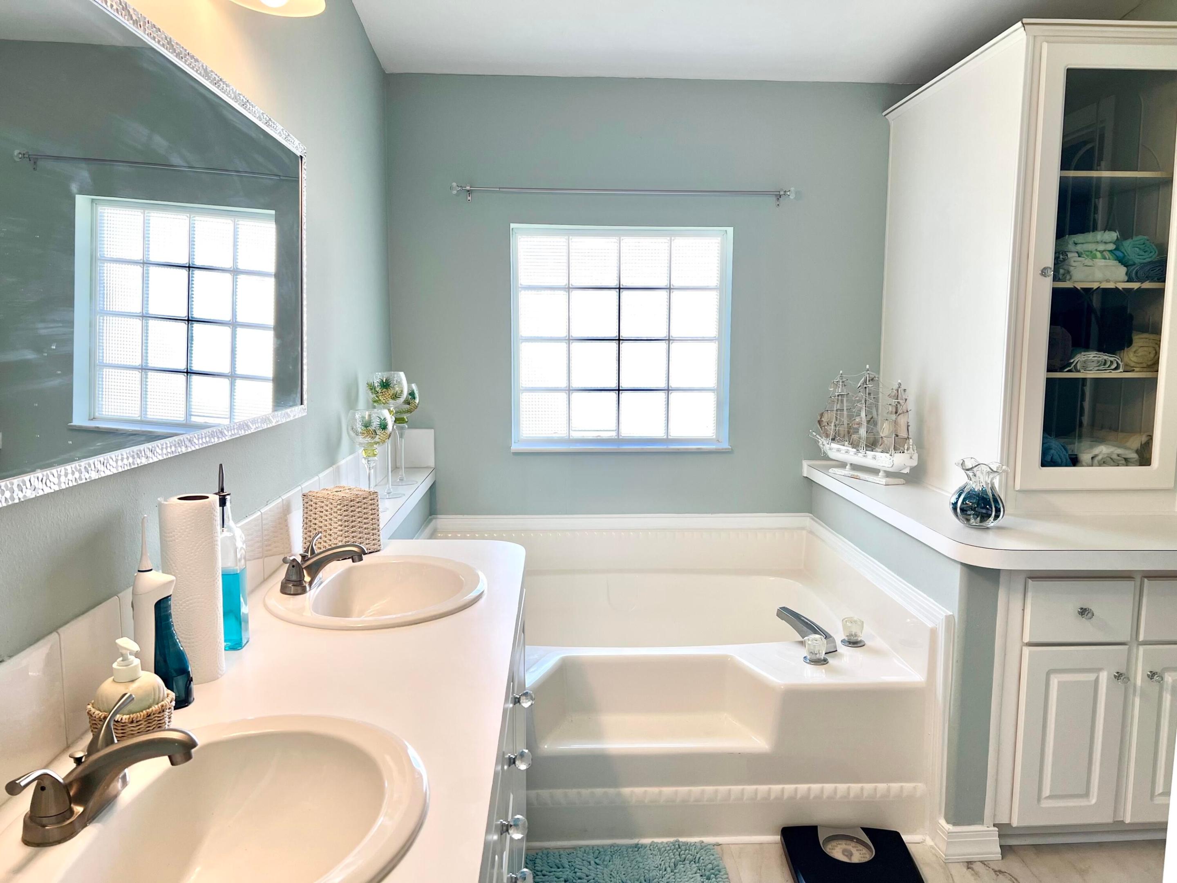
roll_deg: -0.5
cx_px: 588
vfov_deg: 53.1
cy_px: 442
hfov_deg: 67.3
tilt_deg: -7.9
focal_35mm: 26
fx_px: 884
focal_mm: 5.7
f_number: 1.5
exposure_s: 1/133
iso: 32
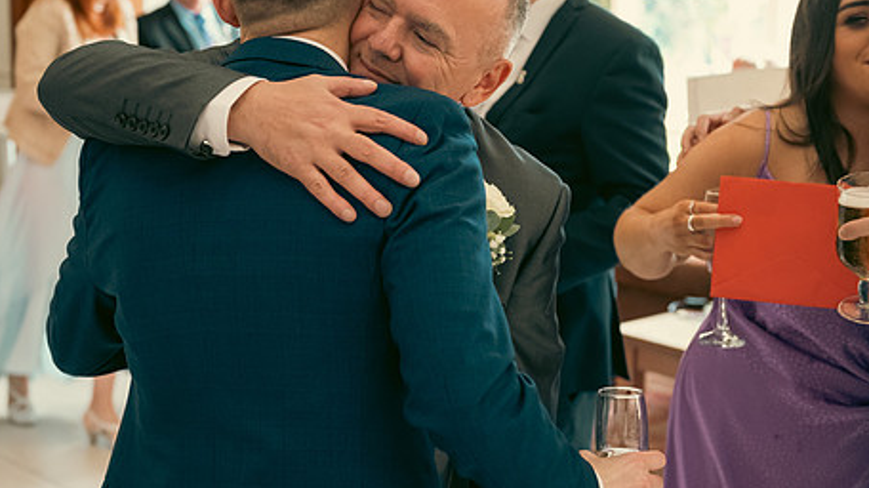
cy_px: 148
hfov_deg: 32.8
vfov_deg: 18.7
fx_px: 1474
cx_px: 356
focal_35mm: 64
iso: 800
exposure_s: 1/160
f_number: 3.5
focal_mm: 48
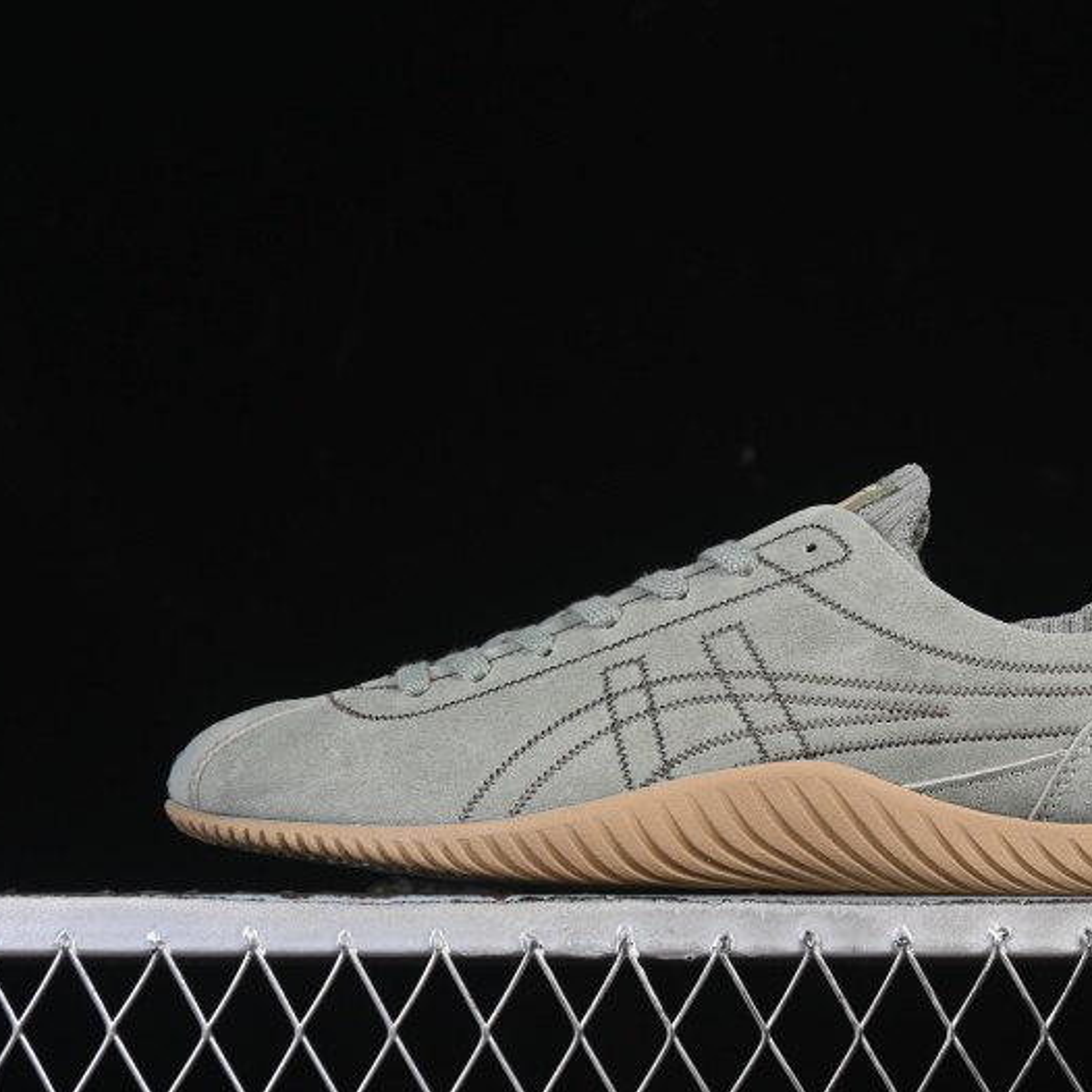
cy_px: 551
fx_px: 3462
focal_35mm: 97
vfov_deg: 17.9
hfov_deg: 17.9
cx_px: 735
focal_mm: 50
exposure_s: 1/80
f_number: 7.1
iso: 160
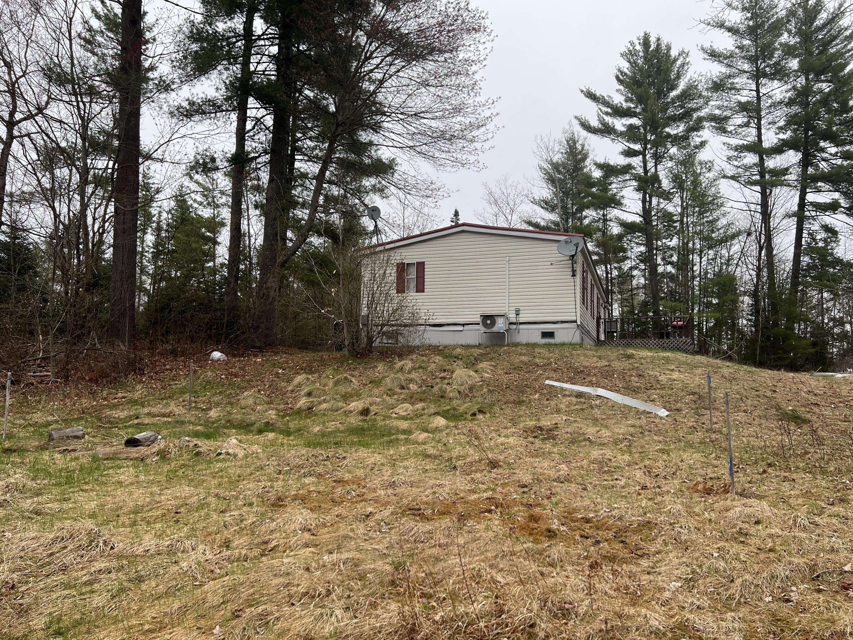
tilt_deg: +5.2
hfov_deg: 67.3
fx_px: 641
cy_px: 320
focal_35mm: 26
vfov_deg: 53.1
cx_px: 426
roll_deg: -1.7
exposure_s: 1/1000
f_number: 1.5
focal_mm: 5.7
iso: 50
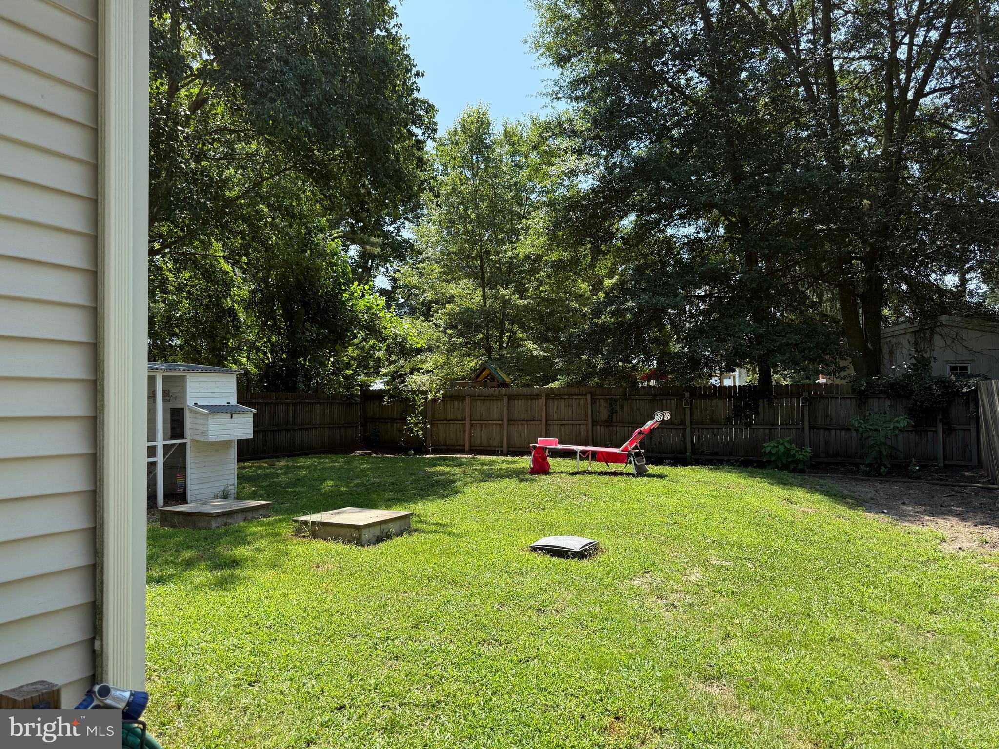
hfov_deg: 71.6
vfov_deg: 56.8
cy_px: 374
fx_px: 693
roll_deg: +0.4
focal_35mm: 24
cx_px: 500
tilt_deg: +2.8
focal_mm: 6.76
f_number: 1.78
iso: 100
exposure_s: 1/1812
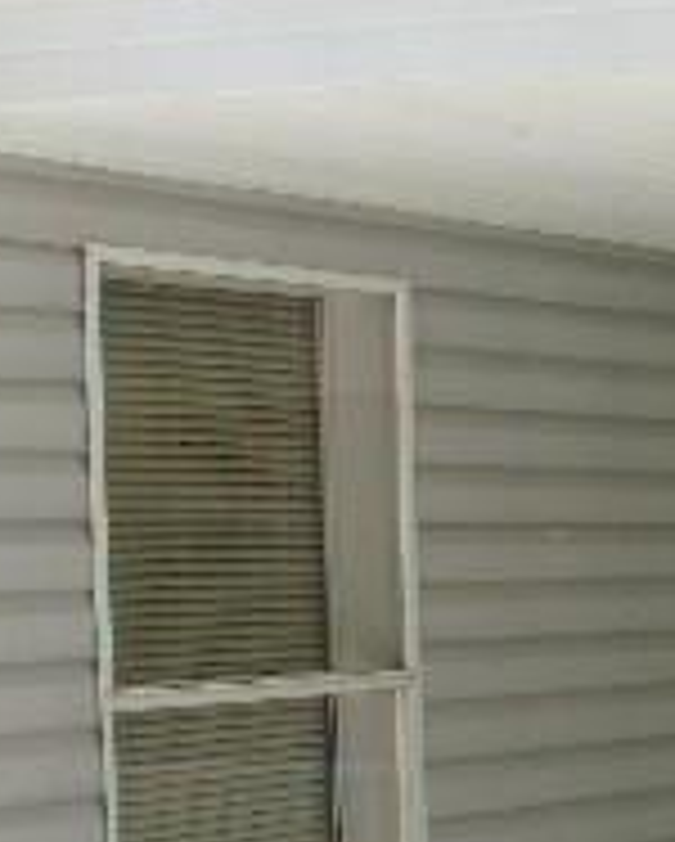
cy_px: 986
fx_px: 2992
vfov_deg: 15.5
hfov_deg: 11.7
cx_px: 1296
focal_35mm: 120
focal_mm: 6.3
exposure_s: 1/400
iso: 100
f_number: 5.6
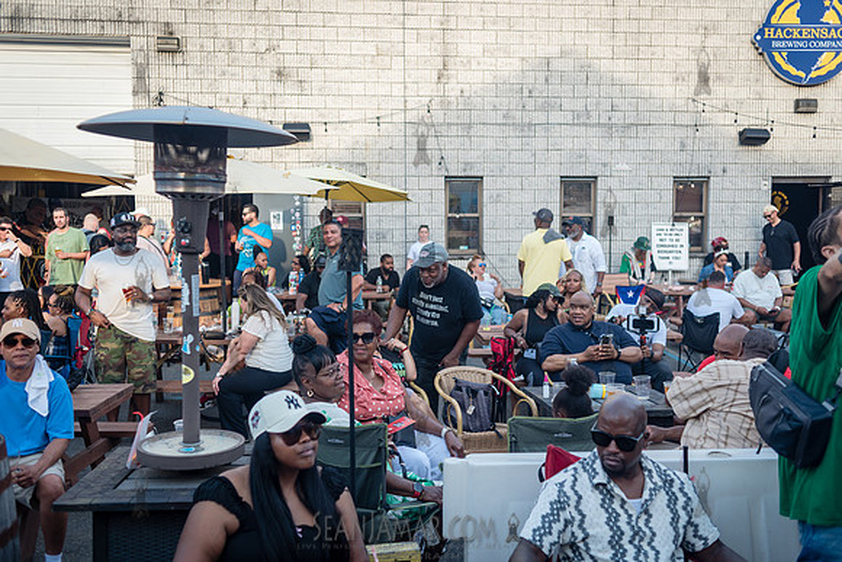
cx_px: 421
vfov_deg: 37.7
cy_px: 281
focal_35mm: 35
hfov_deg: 54.2
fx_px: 822
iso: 200
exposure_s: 1/640
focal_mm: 35
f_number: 2.8
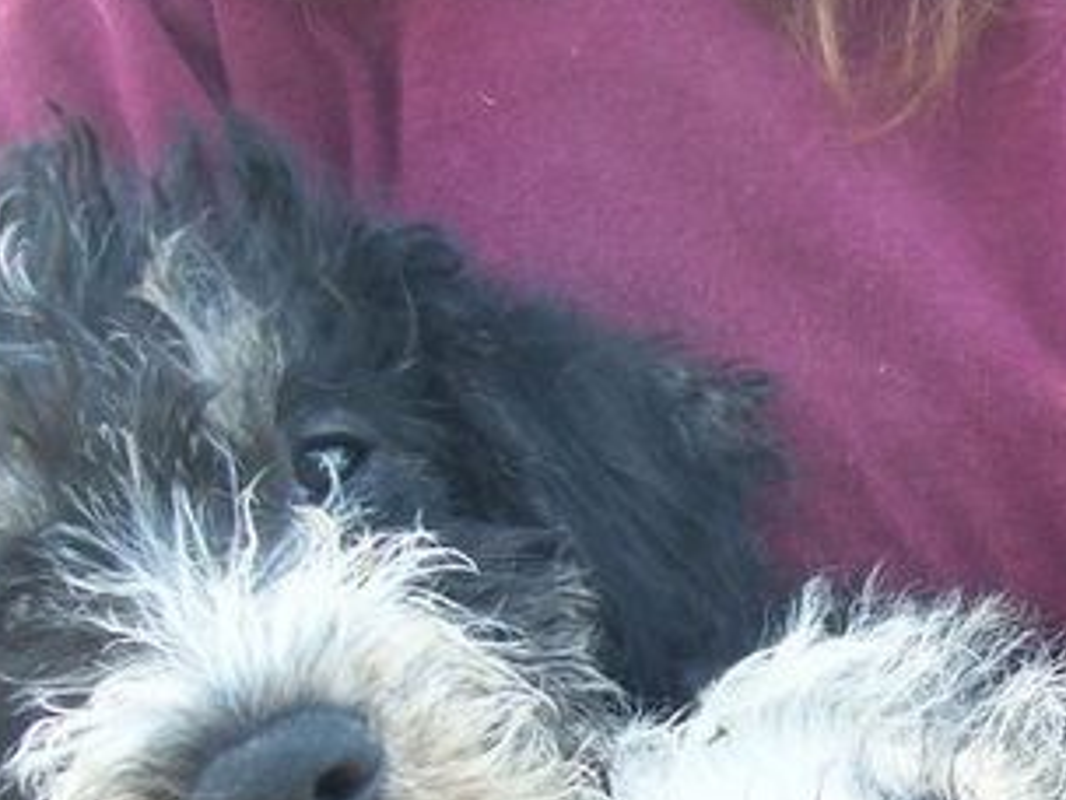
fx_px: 2802
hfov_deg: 21.1
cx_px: 964
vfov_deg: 15.9
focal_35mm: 91
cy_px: 818
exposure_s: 1/114
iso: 80
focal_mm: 6
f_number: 2.7
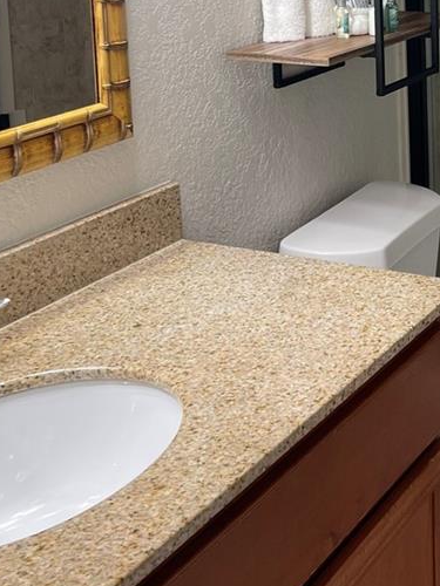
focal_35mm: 60
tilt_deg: -9.7
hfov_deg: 23.0
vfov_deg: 30.3
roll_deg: +1.1
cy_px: 22
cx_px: 480
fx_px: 1017
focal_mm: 5.1
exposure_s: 1/60
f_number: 1.6
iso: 64
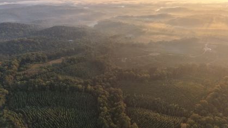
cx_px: 117
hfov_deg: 69.8
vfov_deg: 42.9
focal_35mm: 27
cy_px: 72
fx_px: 163
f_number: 1.8
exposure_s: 1/400
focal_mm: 8.67
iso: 100
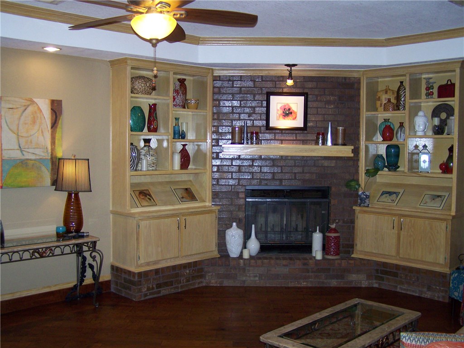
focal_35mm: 38
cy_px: 174
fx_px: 509
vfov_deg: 37.7
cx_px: 232
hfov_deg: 49.0
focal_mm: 6.3
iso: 160
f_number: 2.8
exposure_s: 1/60
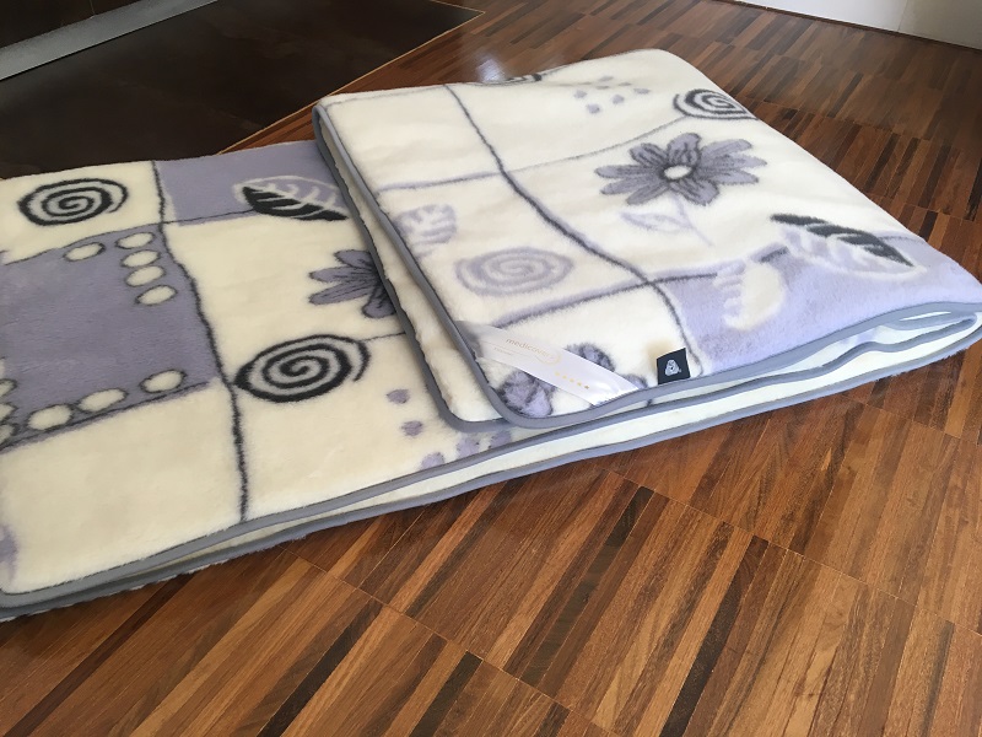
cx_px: 491
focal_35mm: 29
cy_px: 368
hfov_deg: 61.7
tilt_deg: -40.7
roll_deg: +0.7
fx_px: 823
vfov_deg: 48.2
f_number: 2.2
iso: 25
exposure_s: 1/33
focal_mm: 4.15
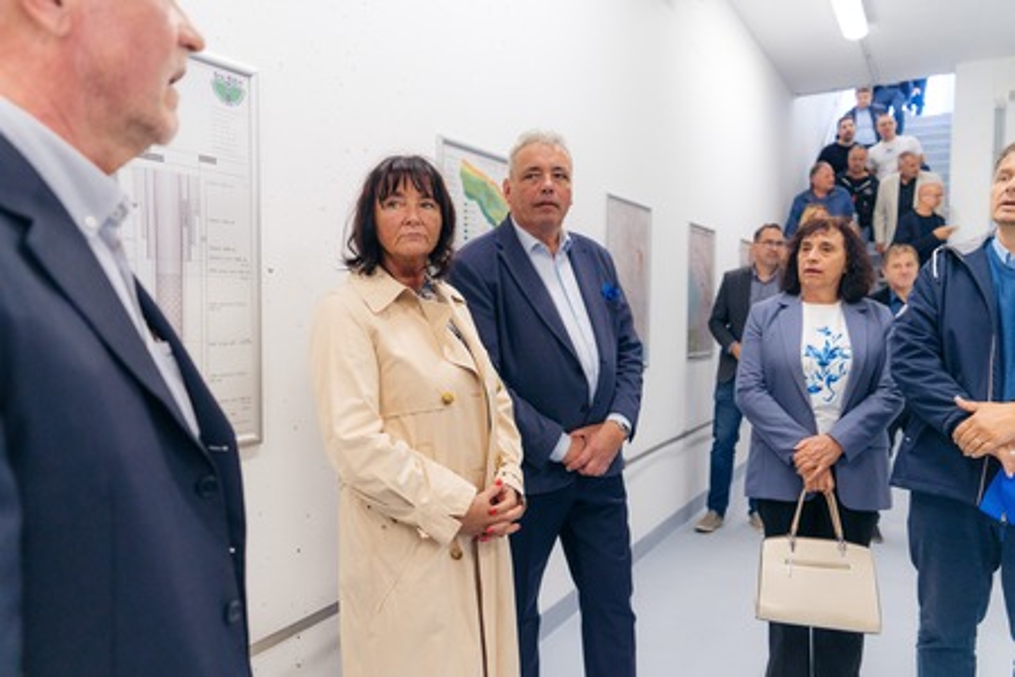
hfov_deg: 69.4
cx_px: 508
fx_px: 733
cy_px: 338
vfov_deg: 49.6
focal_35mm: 26
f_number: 2.8
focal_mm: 26
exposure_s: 1/400
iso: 1250
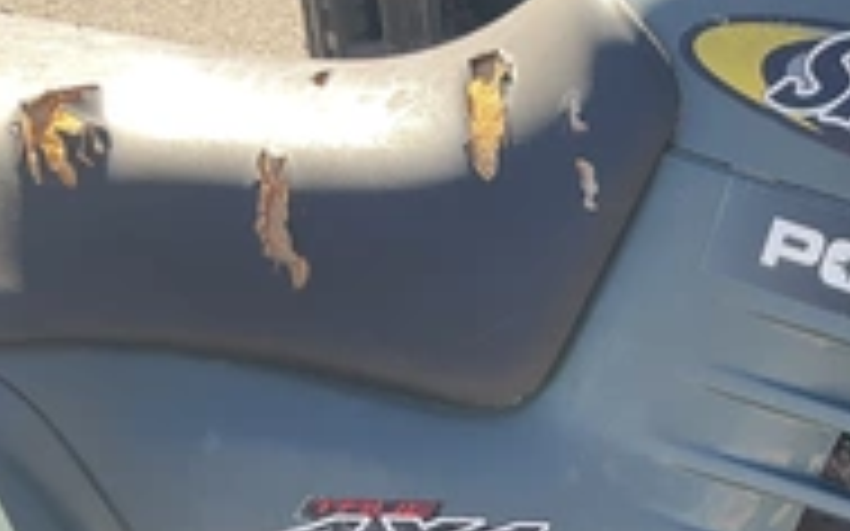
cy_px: 572
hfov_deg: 31.0
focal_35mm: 65
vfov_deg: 19.2
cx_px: 639
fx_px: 1505
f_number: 1.8
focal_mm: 3
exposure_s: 1/187
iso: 25
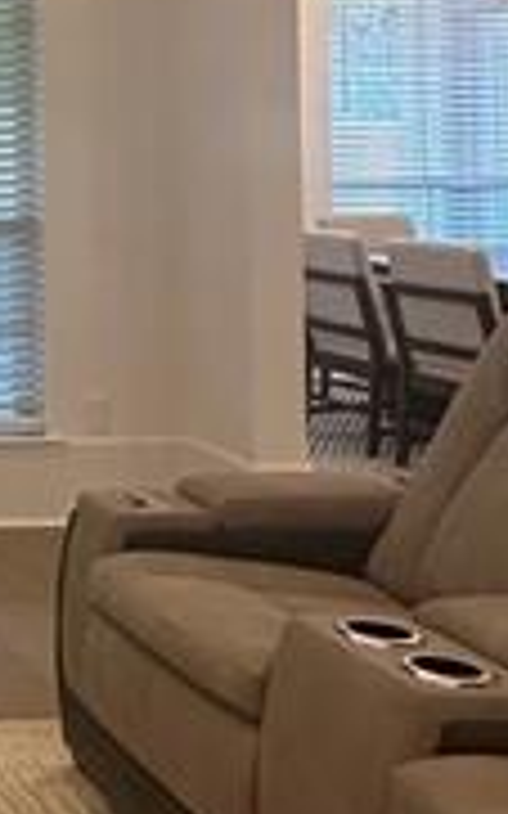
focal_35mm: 63
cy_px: 148
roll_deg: +0.5
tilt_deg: -0.3
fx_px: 1397
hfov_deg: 15.2
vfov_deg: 31.5
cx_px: -602
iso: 200
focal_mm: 2.22
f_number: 2.2
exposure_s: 1/60
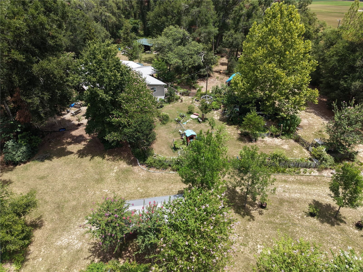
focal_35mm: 24
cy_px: 136
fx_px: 252
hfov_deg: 71.6
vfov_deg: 56.8
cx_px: 182
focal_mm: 8.67
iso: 130
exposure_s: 1/320
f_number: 1.8
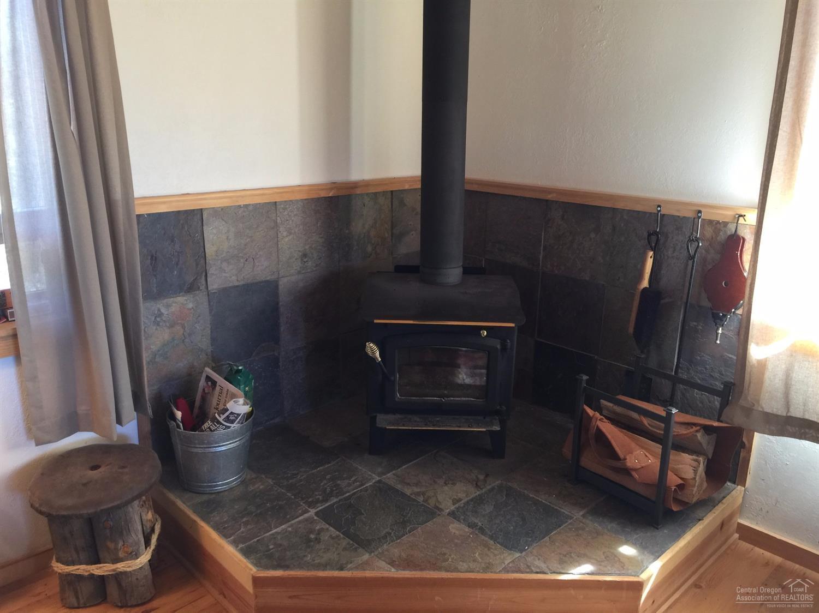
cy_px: 306
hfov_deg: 61.7
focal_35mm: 29
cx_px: 410
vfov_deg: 48.2
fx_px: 686
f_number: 2.2
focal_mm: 4.15
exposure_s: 1/15
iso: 50
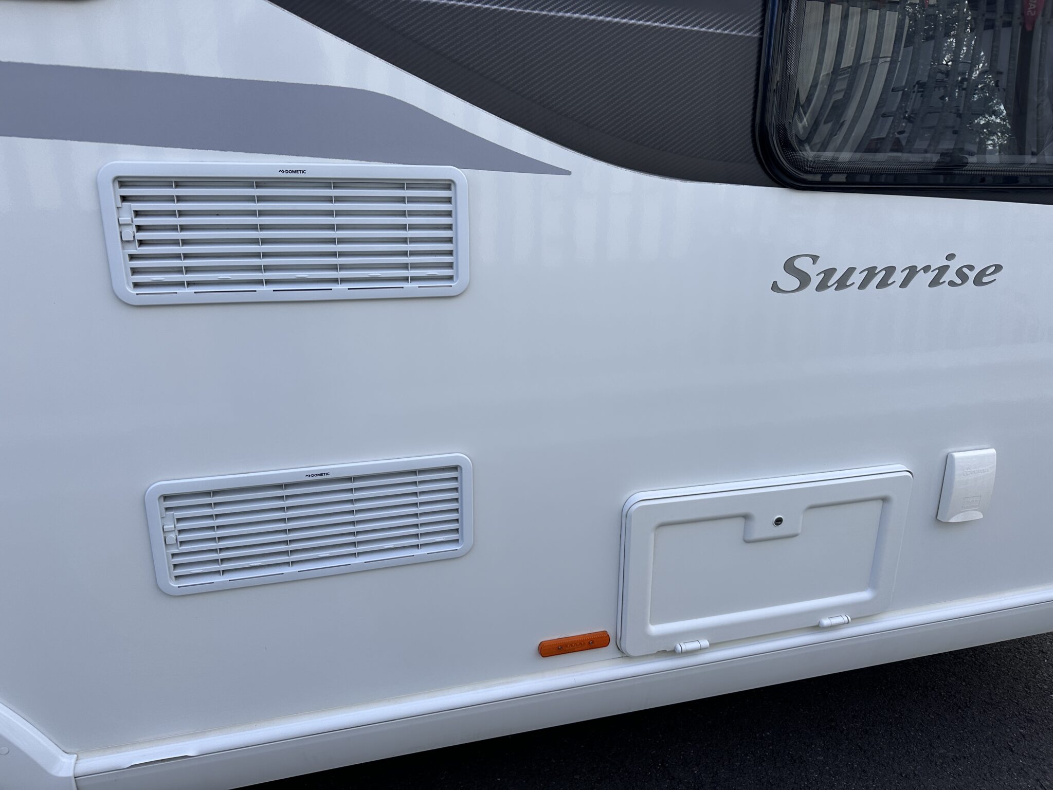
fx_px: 730
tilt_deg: -14.5
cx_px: 526
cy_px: 395
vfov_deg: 56.8
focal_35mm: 24
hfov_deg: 71.6
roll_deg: +0.6
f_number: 1.78
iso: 80
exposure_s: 1/1845
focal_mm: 6.86
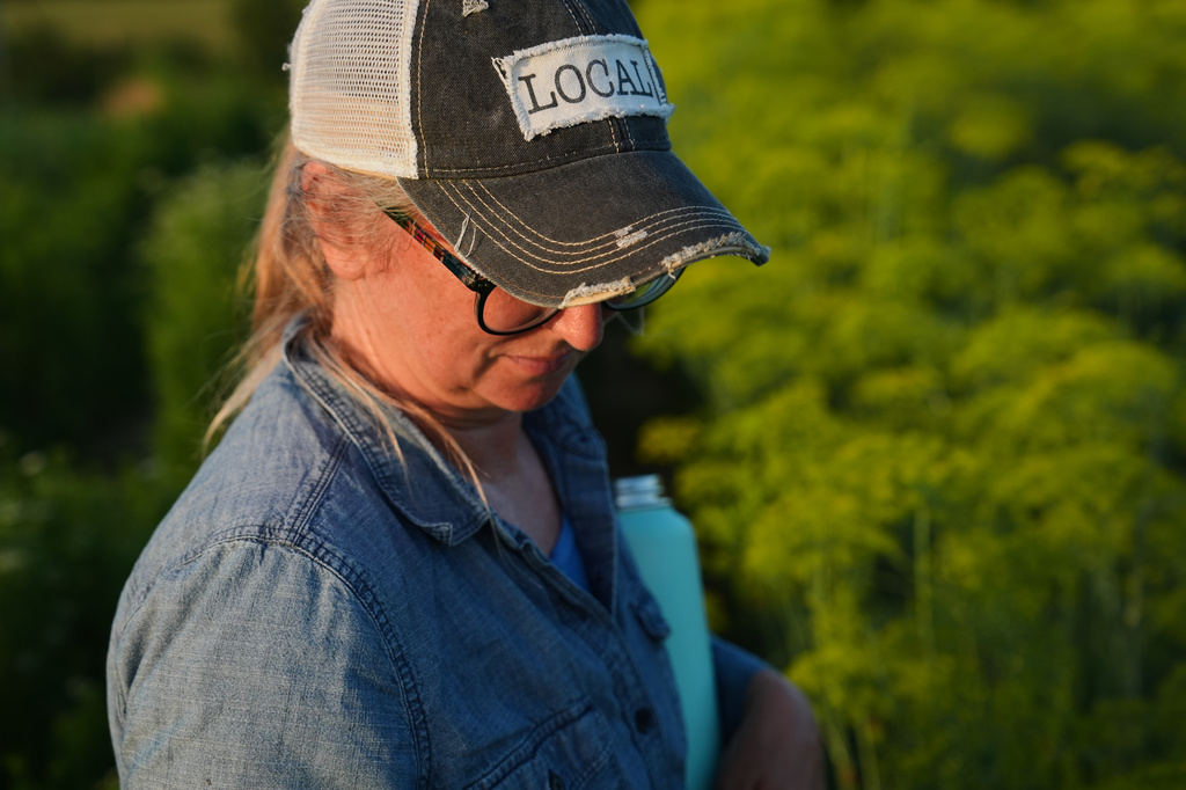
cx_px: 593
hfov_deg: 33.4
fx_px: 1976
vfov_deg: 22.6
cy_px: 395
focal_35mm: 60
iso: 800
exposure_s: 1/200
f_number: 4
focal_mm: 60
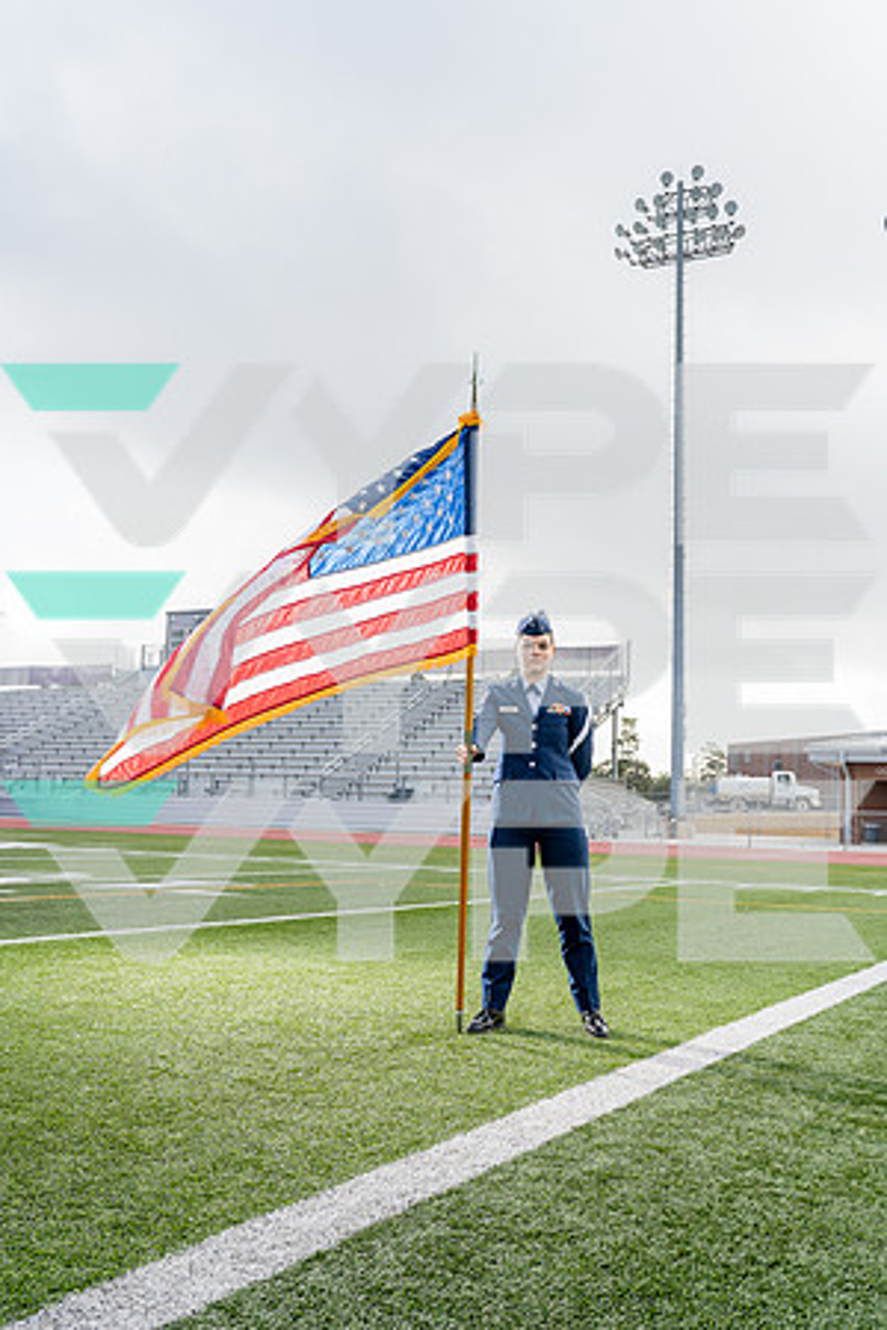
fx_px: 1293
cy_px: 665
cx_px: 444
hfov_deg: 37.9
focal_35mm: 35
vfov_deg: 54.4
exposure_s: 1/200
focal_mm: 35
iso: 320
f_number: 6.3
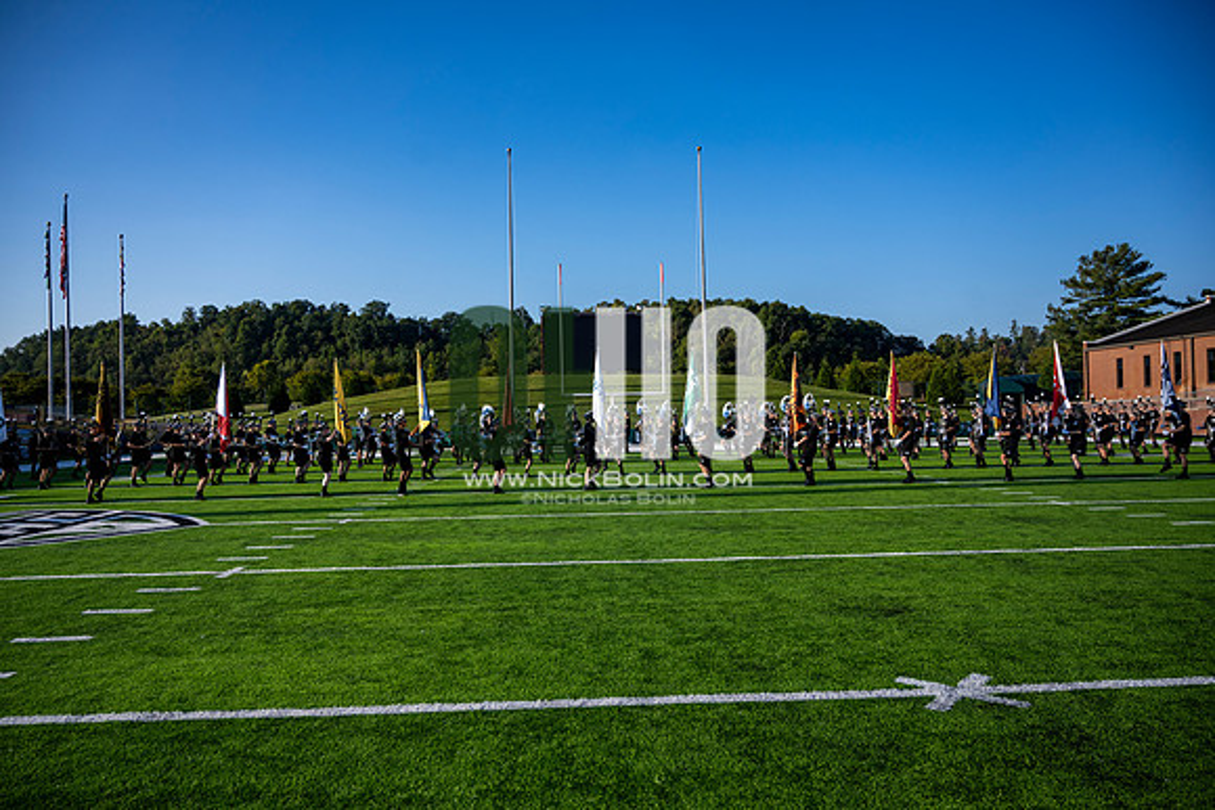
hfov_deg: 73.7
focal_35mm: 24
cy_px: 405
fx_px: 810
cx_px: 608
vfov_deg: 53.2
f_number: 4
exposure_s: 1/1250
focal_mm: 24
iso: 160
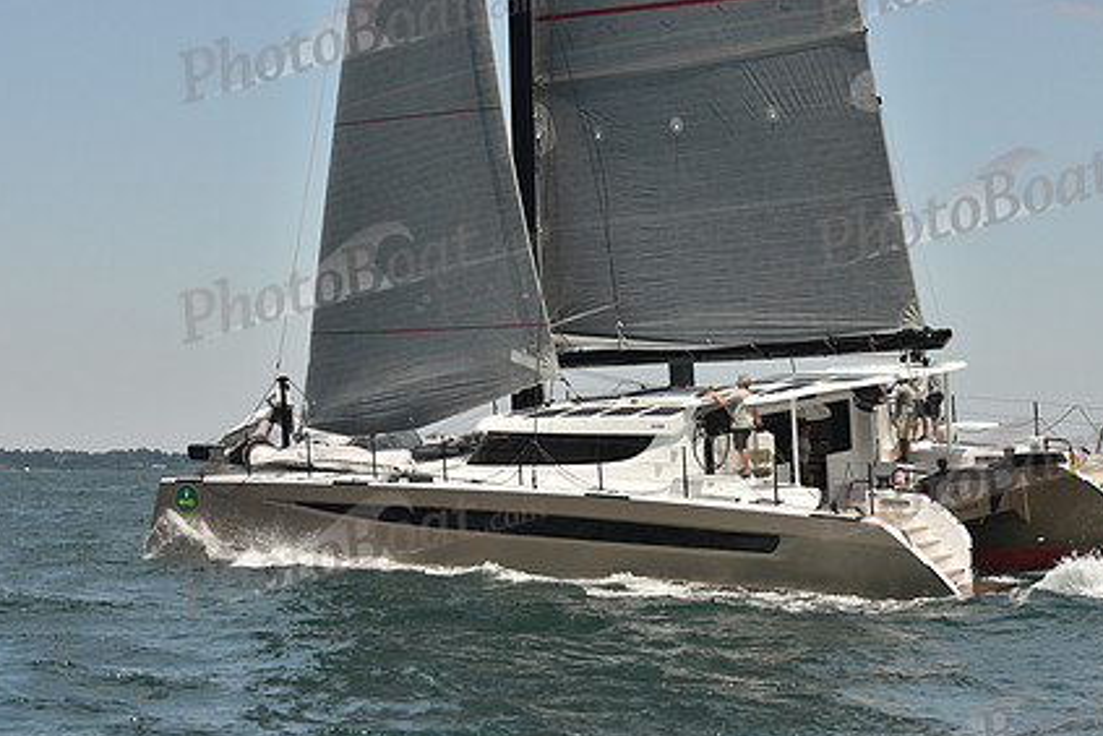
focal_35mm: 96
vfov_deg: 14.3
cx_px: 683
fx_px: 2941
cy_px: 375
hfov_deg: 21.2
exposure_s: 1/1250
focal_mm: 70
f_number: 6.3
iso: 320
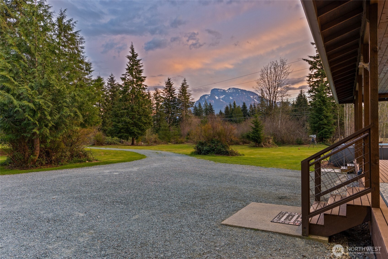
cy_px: 130
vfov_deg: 52.2
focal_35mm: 24
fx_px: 264
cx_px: 194
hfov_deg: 72.6
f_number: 9
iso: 400
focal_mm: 24.5
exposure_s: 1/2
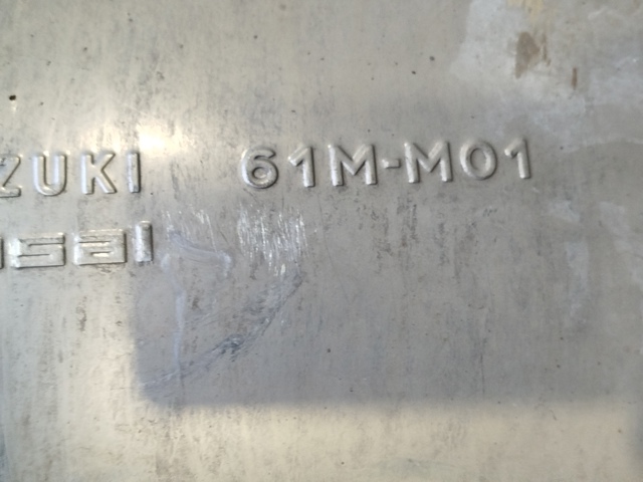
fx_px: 892
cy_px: 241
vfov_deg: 30.3
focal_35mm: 48
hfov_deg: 39.7
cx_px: 322
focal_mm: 5.31
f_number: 1.7
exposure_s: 1/33
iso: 400
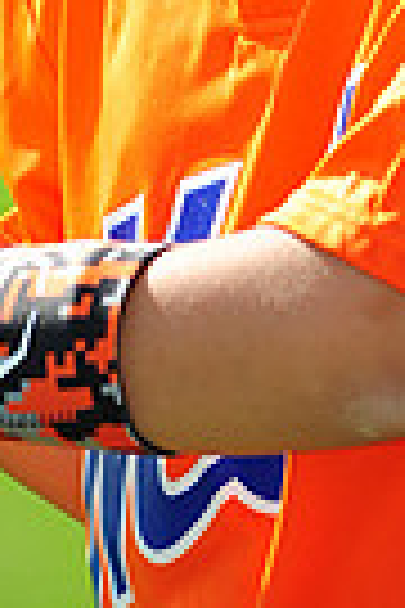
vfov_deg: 2.4
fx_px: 14478
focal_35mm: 858
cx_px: 212
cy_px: -396
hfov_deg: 1.6
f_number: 4.5
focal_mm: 200
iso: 200
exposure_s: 1/800
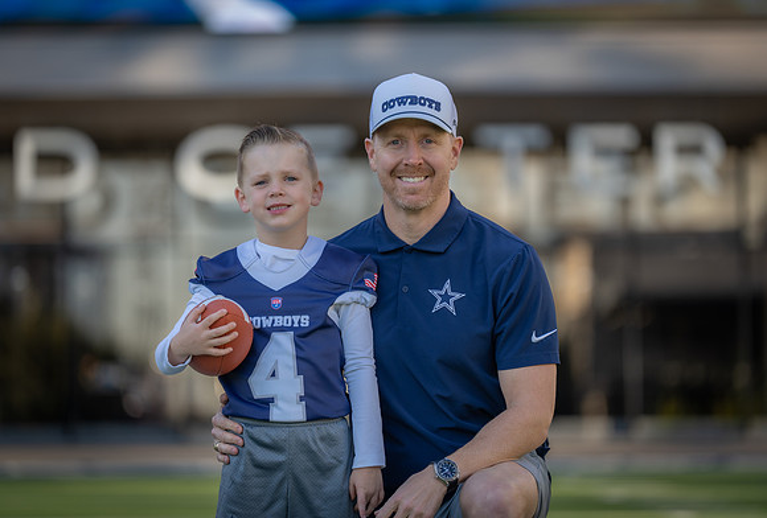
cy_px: 253
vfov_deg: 7.6
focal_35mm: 184
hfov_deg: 11.2
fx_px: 3927
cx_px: 377
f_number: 2.8
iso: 100
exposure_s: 1/500
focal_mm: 175
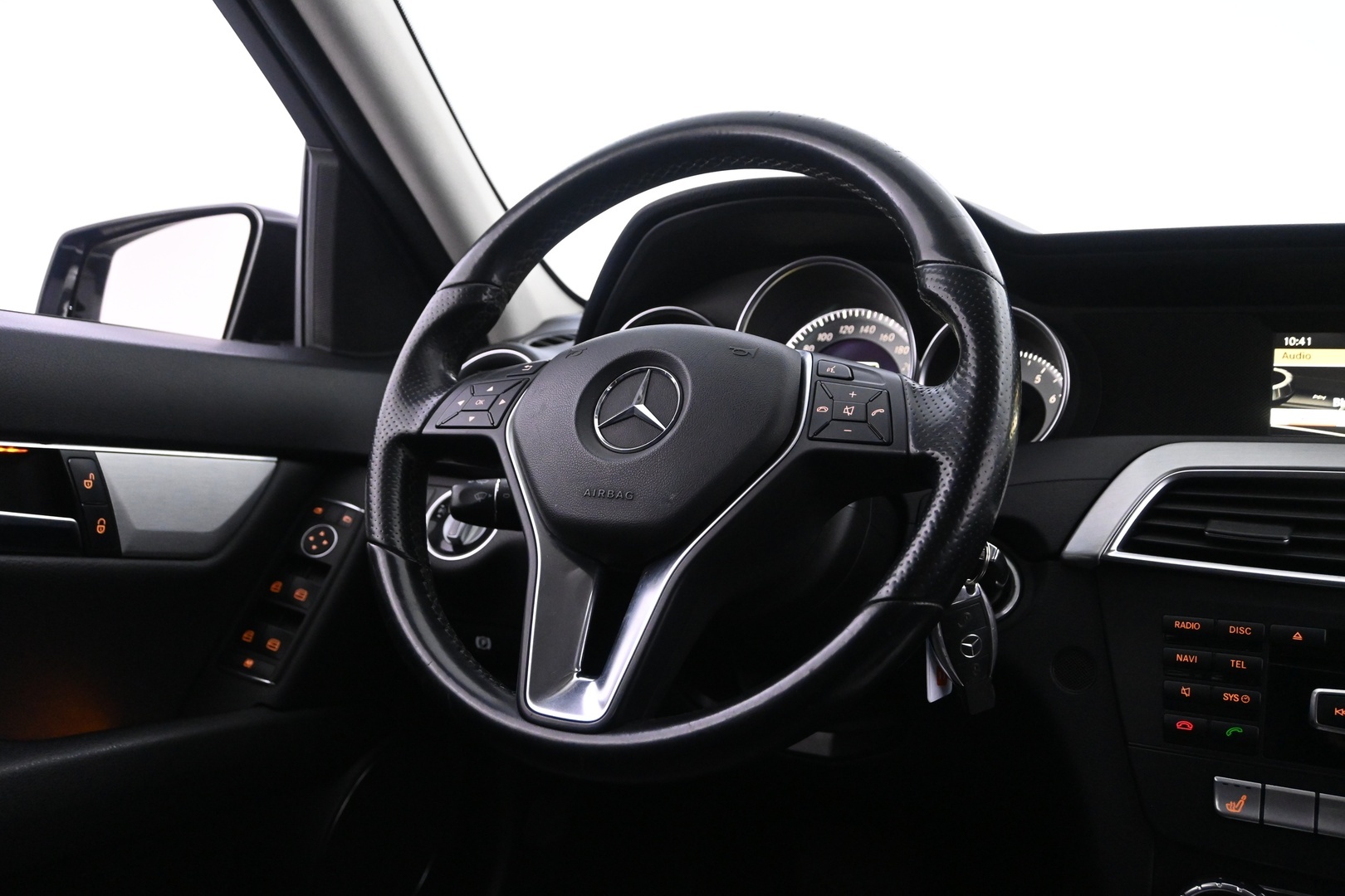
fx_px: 1177
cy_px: 448
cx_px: 672
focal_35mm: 32
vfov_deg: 41.7
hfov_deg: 59.5
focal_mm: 21
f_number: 4
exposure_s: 1/30
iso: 3200
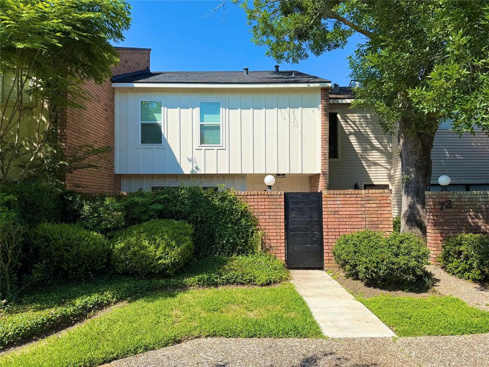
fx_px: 339
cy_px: 184
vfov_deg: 56.8
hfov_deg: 71.6
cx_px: 244
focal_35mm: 24
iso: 80
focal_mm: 6.76
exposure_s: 1/3425
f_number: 1.78
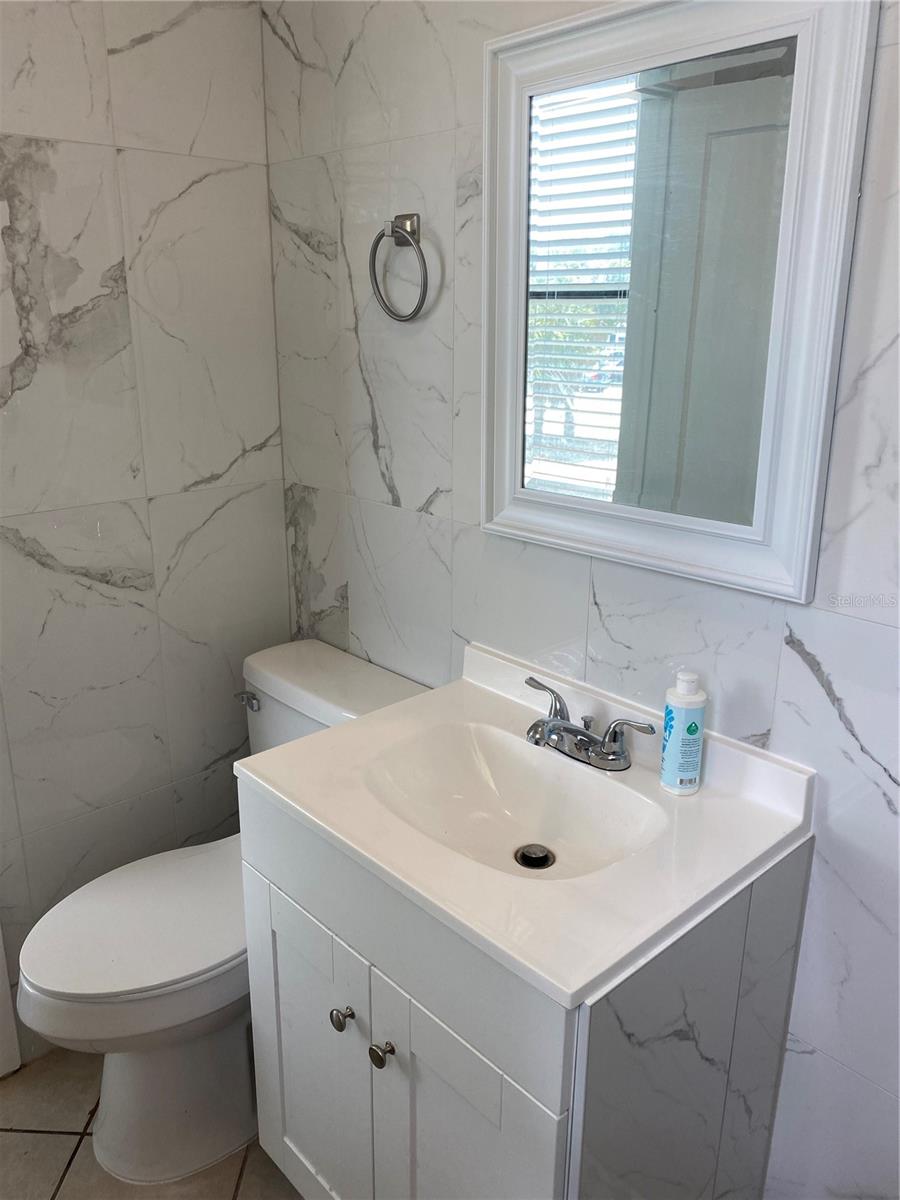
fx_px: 901
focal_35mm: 26
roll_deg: +0.2
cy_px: 600
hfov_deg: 53.1
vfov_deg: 67.3
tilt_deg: -17.7
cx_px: 450
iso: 80
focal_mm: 4.25
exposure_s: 1/120
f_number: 1.8
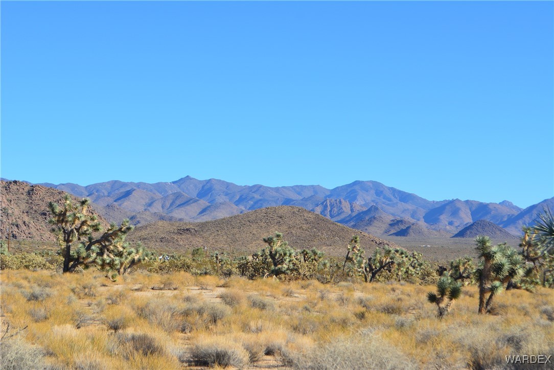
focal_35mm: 82
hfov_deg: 24.6
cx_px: 277
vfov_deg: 16.6
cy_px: 185
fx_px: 1270
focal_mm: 55
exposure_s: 1/320
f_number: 10
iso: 200
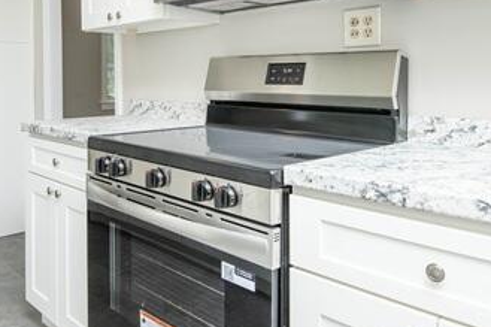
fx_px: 463
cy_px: 76
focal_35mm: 34
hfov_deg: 53.7
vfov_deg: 37.7
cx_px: 133
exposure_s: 1/160
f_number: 10
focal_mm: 16
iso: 500
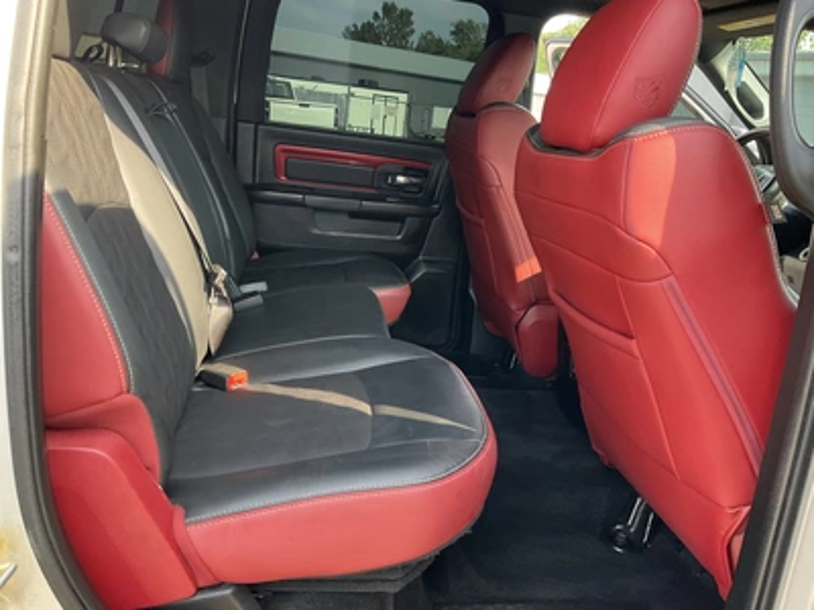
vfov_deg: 48.2
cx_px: 407
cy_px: 305
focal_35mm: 29
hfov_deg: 61.7
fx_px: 682
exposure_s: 1/122
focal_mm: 3
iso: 50
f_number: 1.8
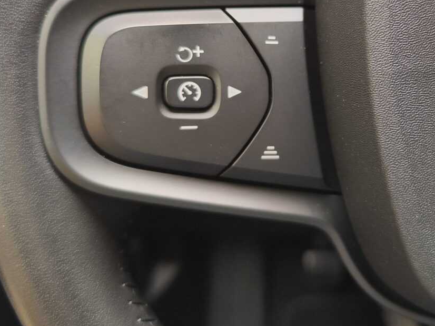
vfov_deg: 36.2
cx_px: 290
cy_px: 95
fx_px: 490
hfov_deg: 47.1
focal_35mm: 39
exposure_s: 1/70.2
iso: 423
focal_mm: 7.01
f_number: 1.69
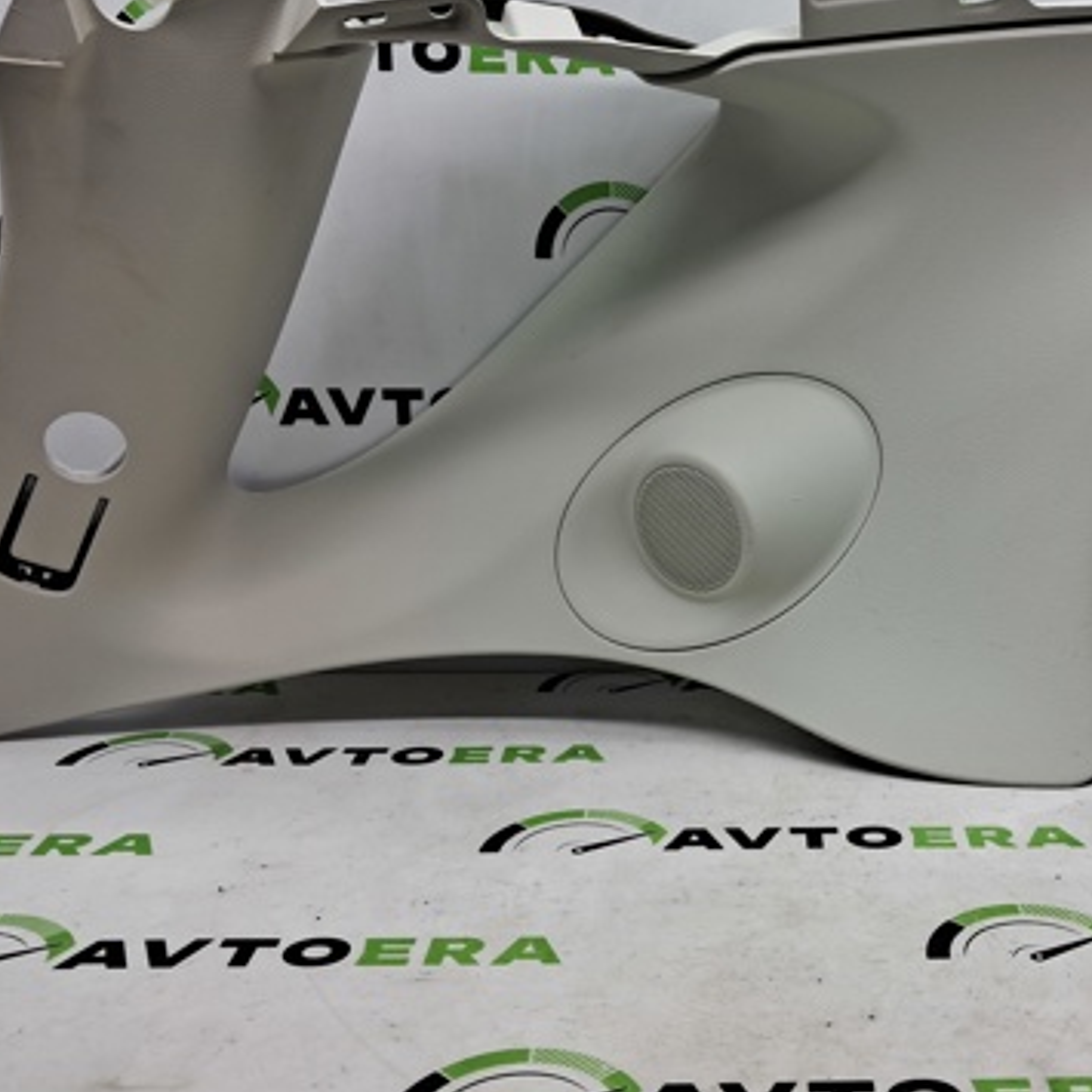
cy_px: 460
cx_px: 809
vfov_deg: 39.1
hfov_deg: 38.2
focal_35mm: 43
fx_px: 1535
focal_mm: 4
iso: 50
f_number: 1.8
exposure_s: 1/100
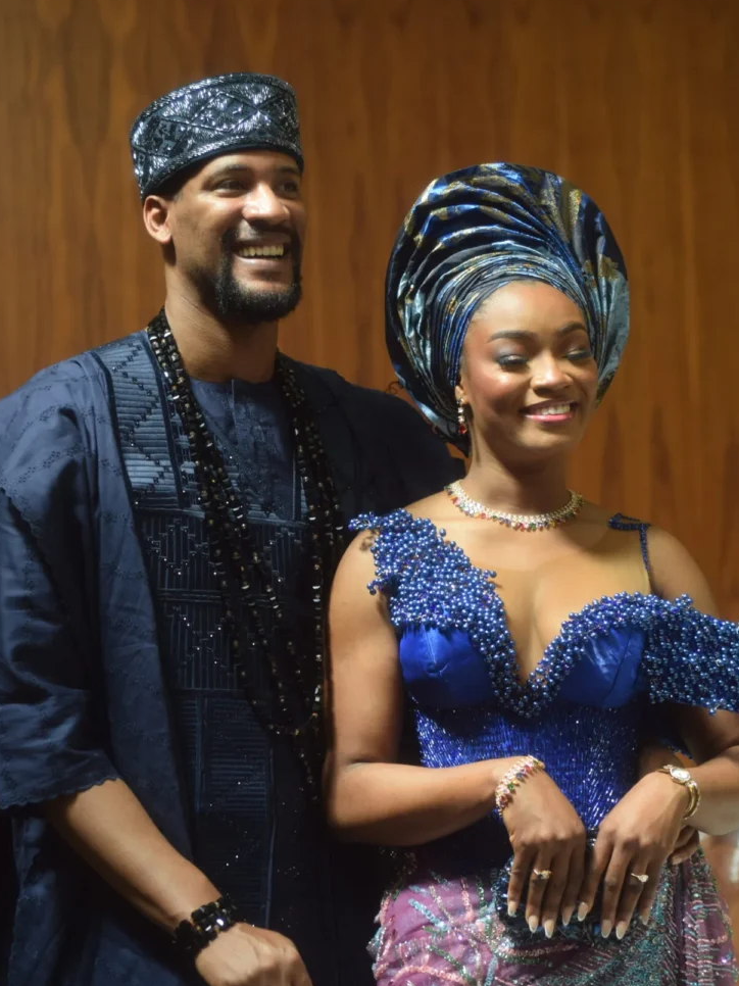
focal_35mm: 86
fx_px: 2449
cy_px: 564
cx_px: 353
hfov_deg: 17.2
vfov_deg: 22.7
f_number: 2.2
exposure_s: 1/160
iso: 400
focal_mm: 50
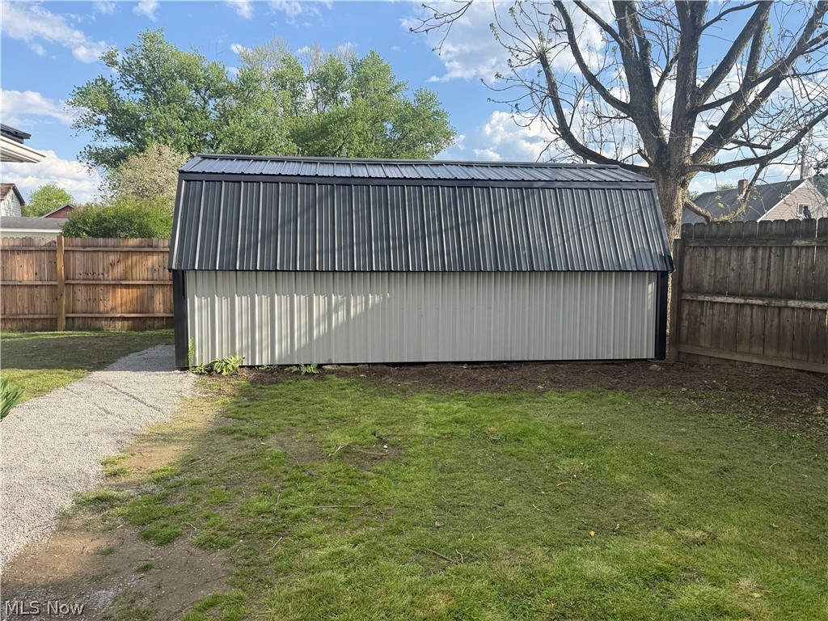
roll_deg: -0.6
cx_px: 414
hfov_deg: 71.6
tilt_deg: -3.5
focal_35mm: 24
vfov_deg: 56.8
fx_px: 574
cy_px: 310
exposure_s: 1/2000
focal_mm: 6.76
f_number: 1.78
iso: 80
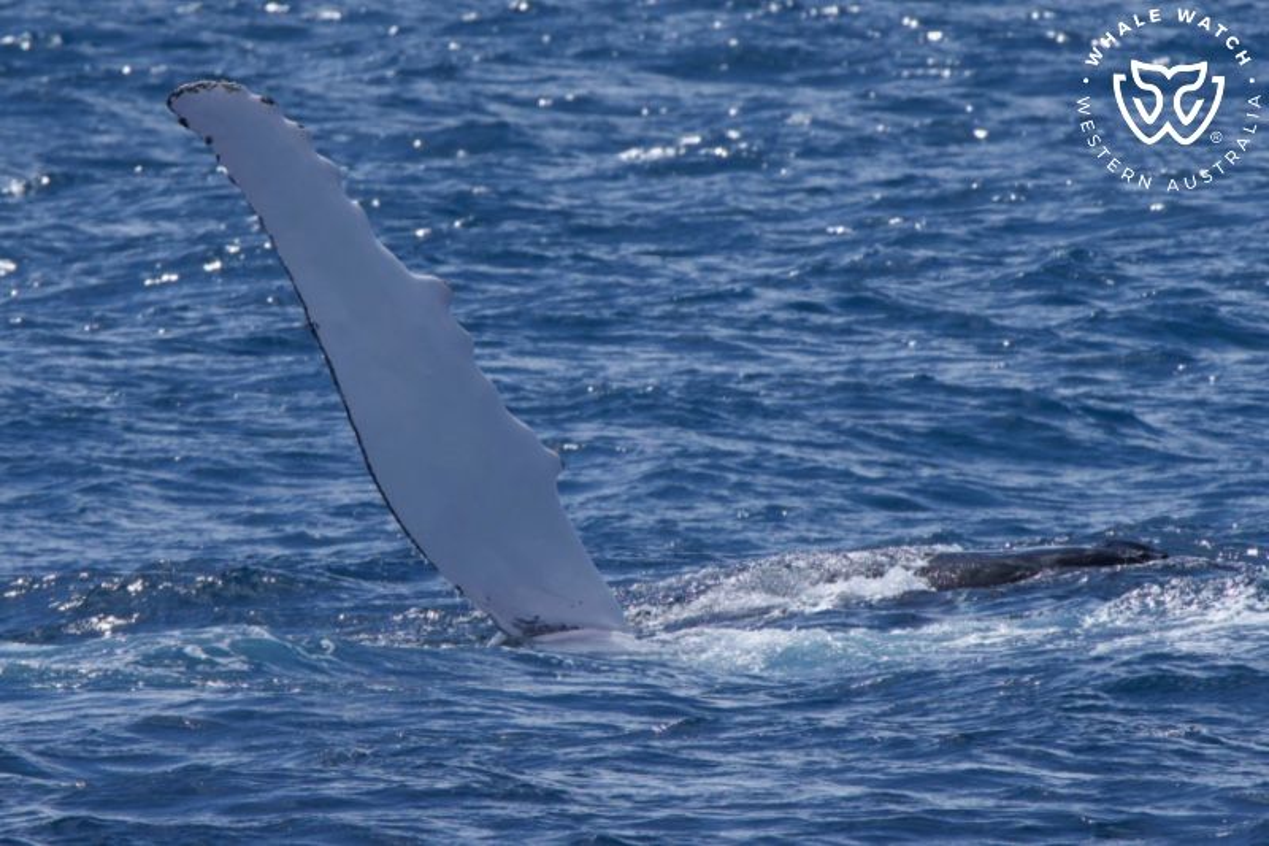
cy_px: 423
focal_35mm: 600
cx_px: 634
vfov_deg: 2.3
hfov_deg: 3.4
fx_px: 21144
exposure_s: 1/3200
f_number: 8
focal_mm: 600
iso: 800
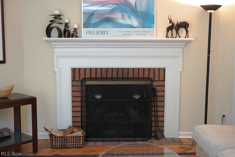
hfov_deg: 36.9
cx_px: 118
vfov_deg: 25.1
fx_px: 353
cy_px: 78
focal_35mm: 54
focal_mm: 54
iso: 1000
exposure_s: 1/160
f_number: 5
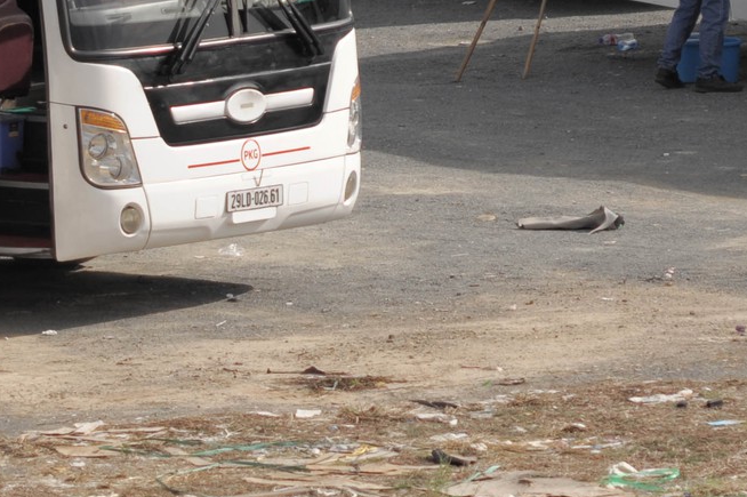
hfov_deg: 3.2
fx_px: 13311
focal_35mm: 642
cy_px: -163
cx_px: 434
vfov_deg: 2.1
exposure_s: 1/1000
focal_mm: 210
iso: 200
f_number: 5.6
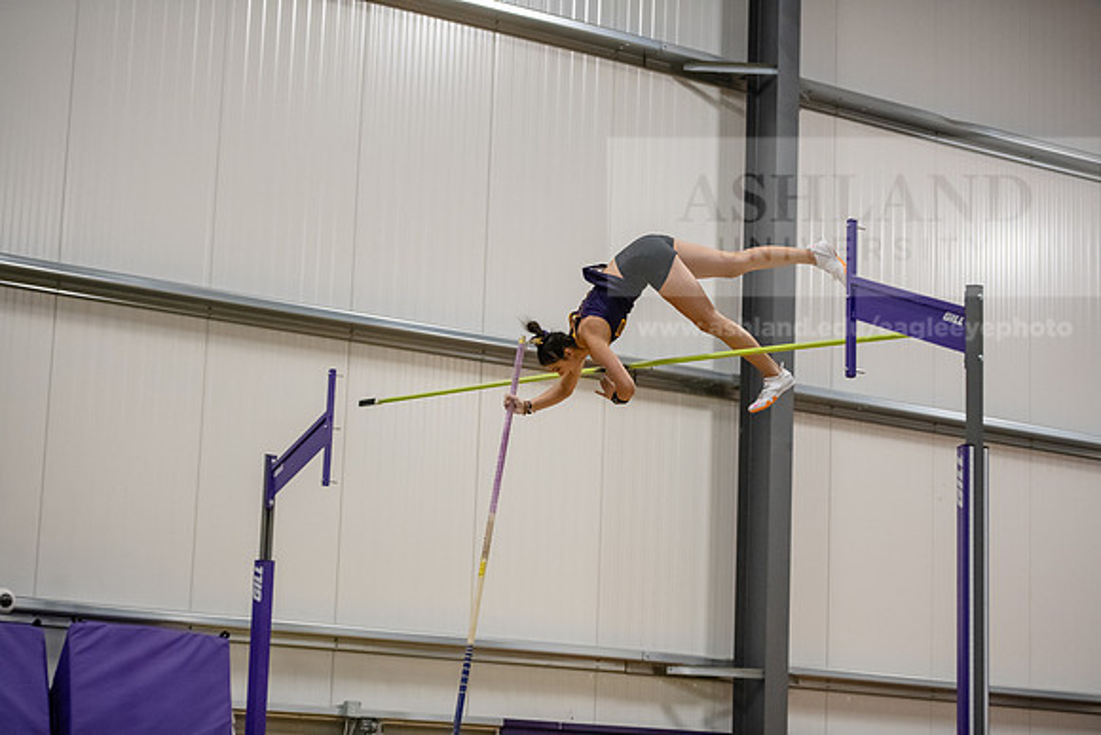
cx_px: 550
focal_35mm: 82
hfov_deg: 24.8
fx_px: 2508
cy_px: 368
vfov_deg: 16.7
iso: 5000
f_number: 2.8
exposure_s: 1/800
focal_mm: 82
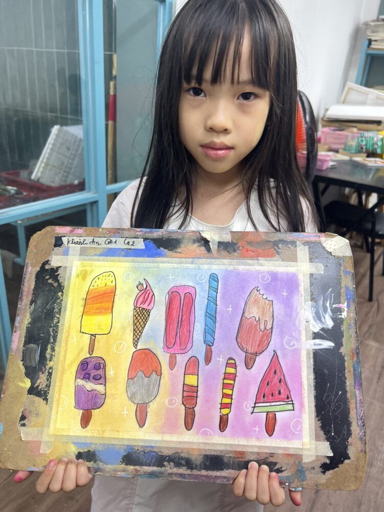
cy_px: 256
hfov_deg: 53.1
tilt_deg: -24.4
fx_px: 385
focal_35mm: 26
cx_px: 192
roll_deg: -4.5
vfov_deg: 67.3
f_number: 1.5
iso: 64
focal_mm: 5.7
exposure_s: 1/100
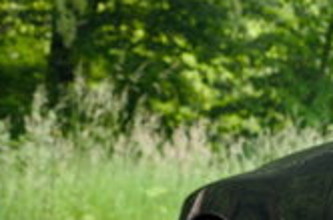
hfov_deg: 8.4
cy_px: 174
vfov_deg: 5.9
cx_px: 708
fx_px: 2142
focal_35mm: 232
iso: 100
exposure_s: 1/40
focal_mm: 50
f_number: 8
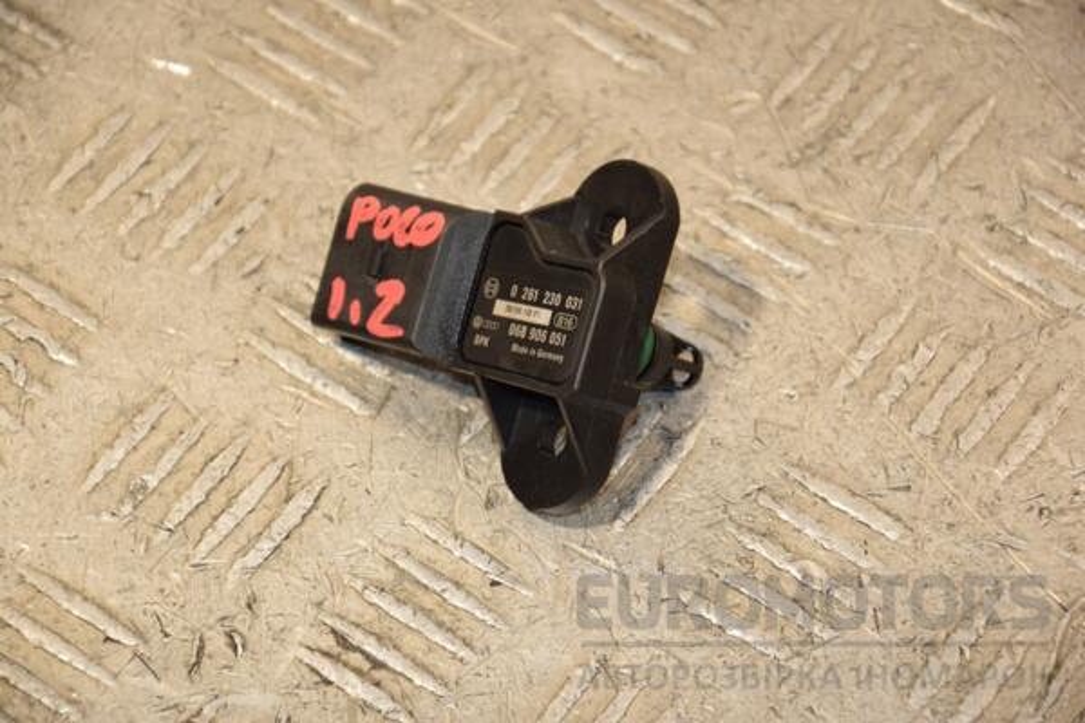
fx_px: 4747
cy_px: 362
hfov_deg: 13.0
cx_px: 542
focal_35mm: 158
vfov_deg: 8.7
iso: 800
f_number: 5.6
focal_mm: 105
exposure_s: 1/200
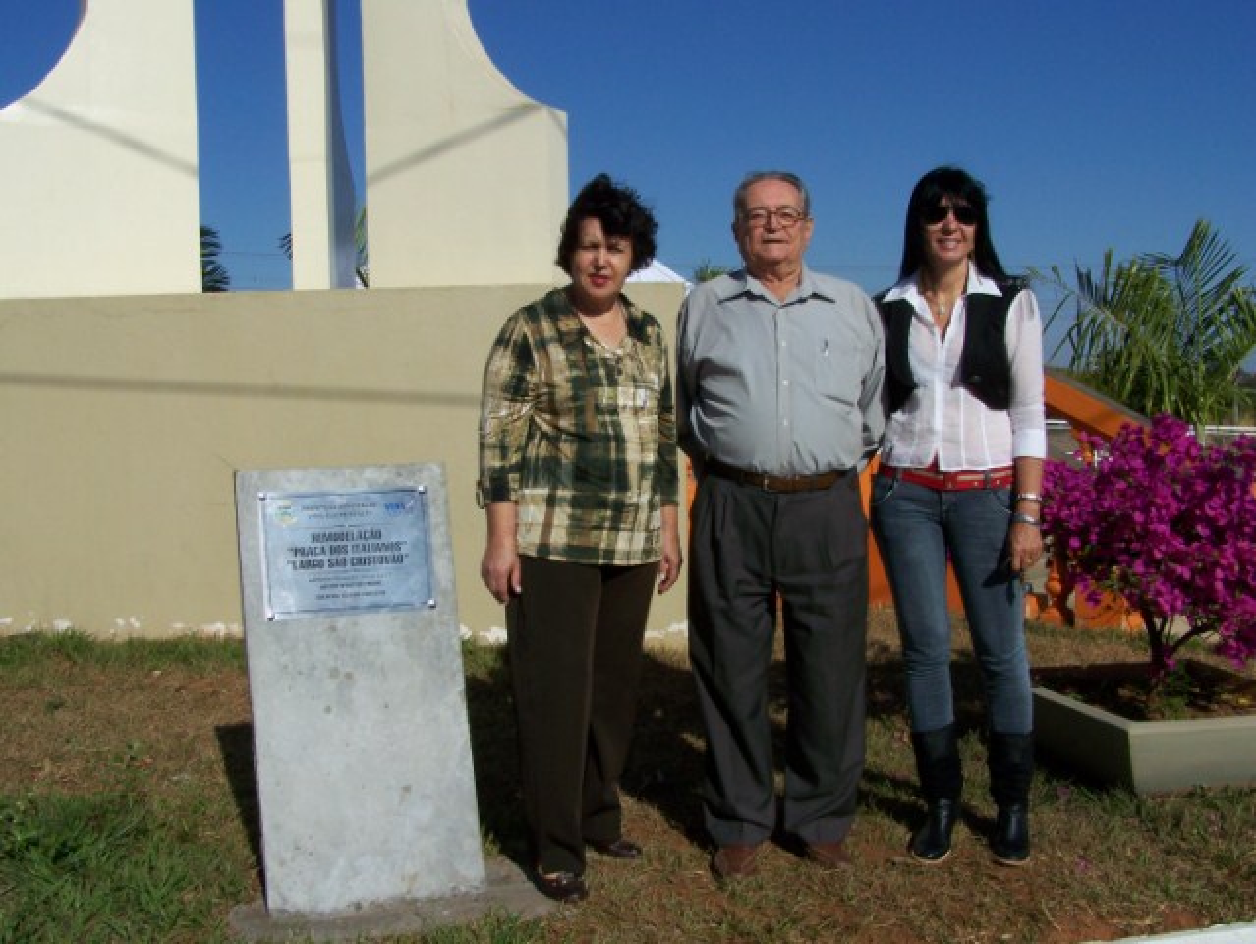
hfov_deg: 49.0
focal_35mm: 38
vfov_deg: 37.8
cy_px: 472
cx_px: 628
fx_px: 1380
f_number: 5.6
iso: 80
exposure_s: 1/800
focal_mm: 6.3
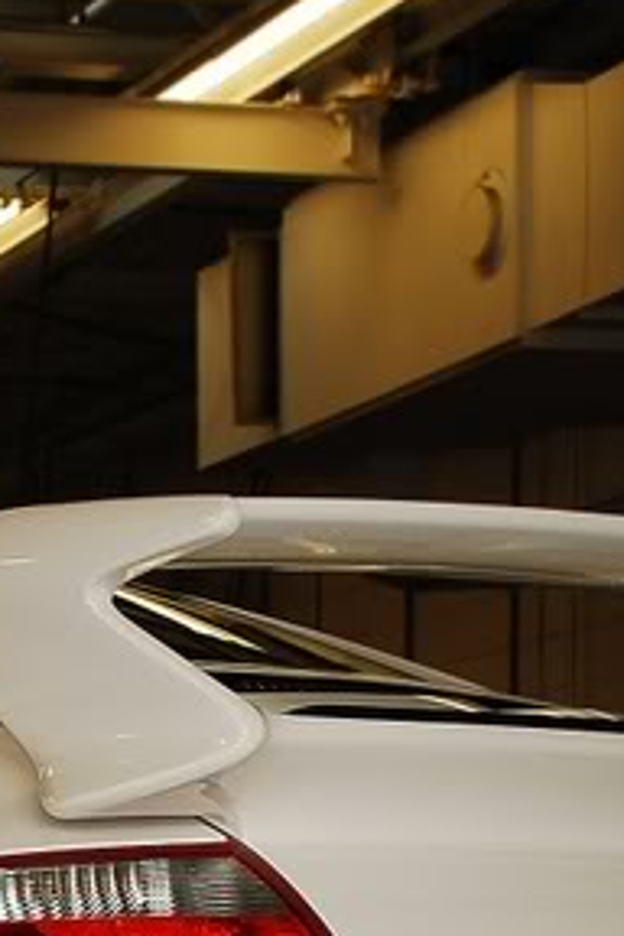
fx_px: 4310
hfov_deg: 8.1
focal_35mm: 166
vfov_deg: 12.2
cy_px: 967
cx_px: -353
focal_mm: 31
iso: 125
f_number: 8
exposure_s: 1/50
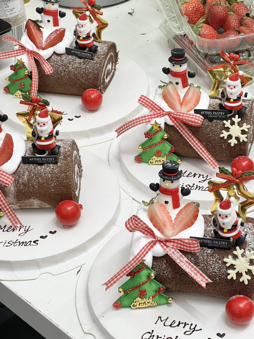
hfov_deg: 18.4
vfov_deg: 24.4
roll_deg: +2.3
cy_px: 173
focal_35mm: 80
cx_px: 129
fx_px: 783
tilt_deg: -37.5
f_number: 2.8
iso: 250
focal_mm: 9
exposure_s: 1/100
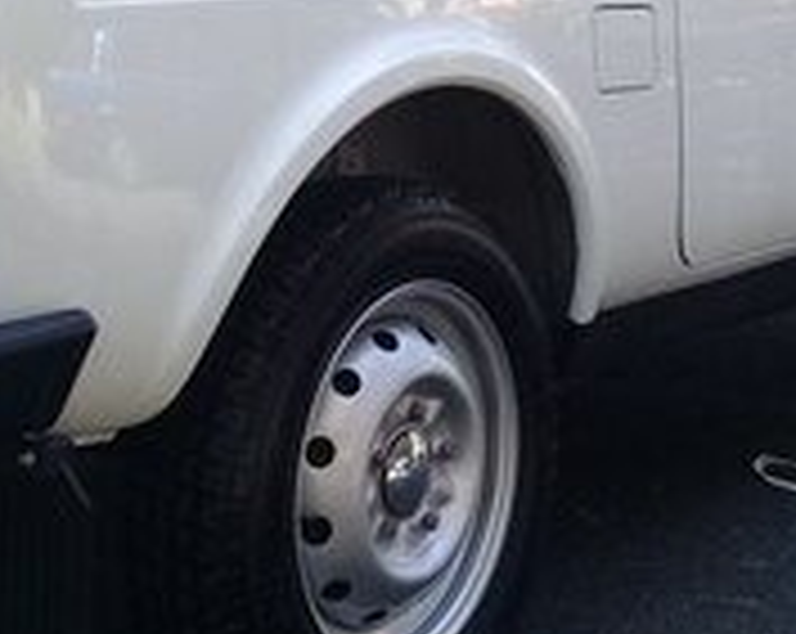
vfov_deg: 17.2
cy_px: -126
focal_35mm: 85
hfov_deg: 22.4
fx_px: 1999
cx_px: 567
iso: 50
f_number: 2.2
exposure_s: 1/132
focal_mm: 3.3
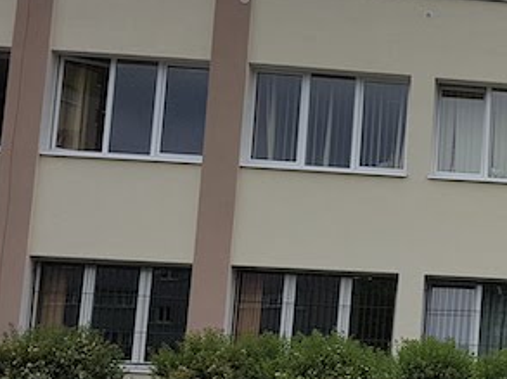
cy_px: 241
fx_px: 1170
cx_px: 680
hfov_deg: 21.7
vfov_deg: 18.4
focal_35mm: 80
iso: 40
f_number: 1.7
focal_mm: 4.2
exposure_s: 1/2184
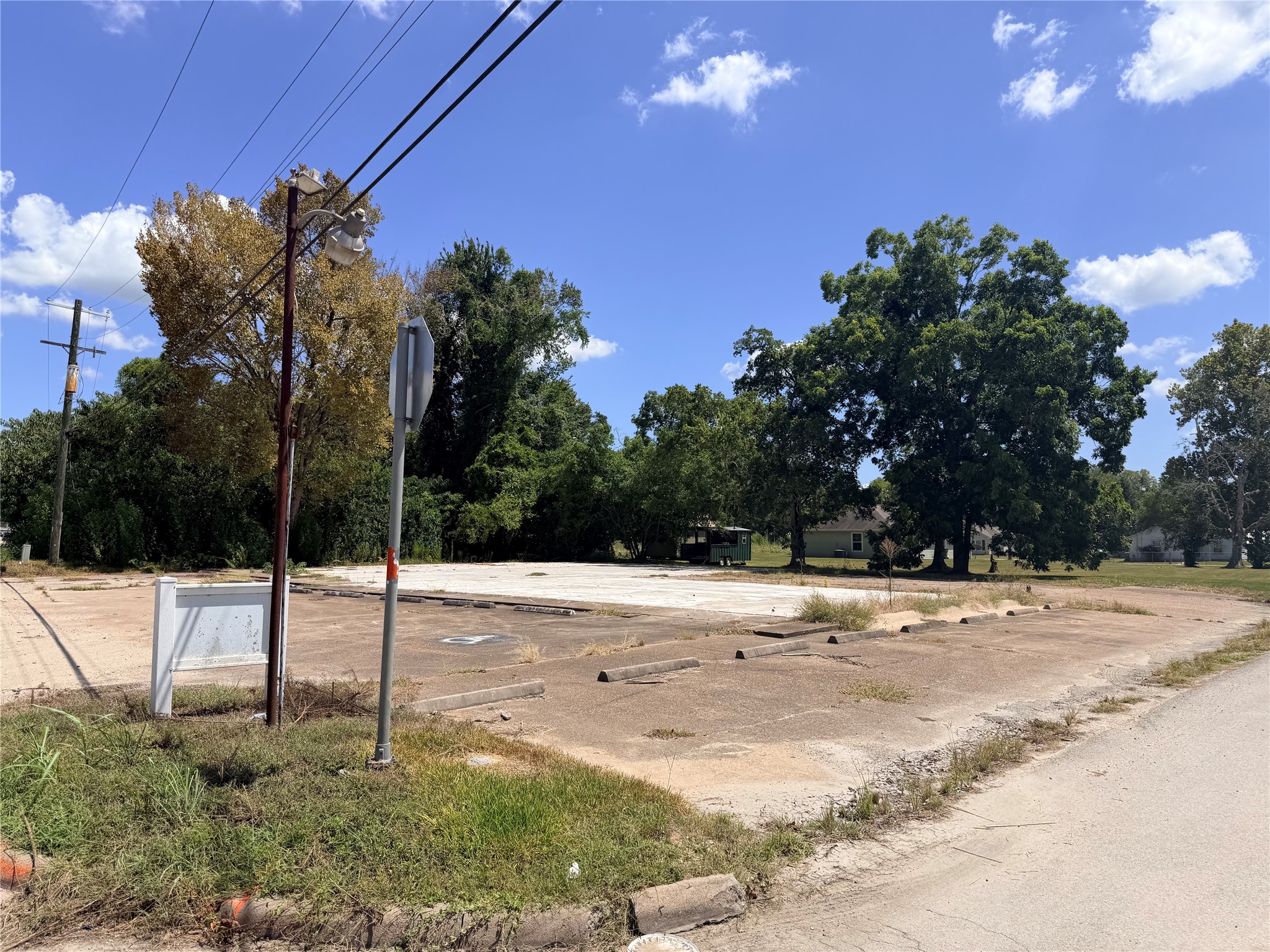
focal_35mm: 24
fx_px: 881
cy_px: 476
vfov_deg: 56.8
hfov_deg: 71.6
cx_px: 635
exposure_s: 1/6173
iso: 80
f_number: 1.78
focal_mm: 6.76
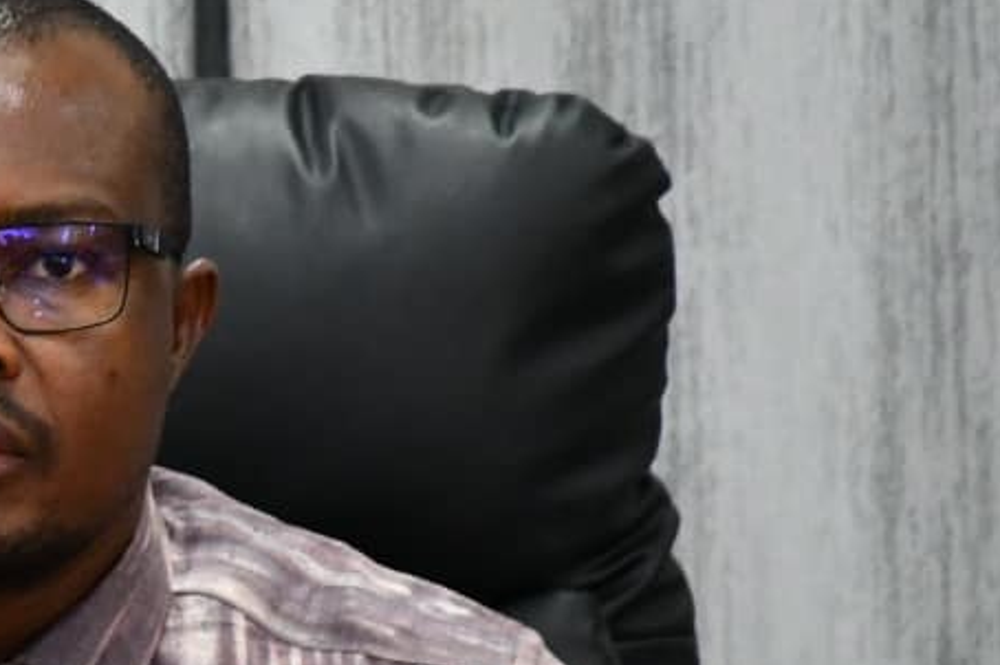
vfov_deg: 1.8
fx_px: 20818
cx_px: -165
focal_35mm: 750
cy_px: 579
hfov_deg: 2.7
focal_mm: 140
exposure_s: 1/125
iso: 3200
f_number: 5.6
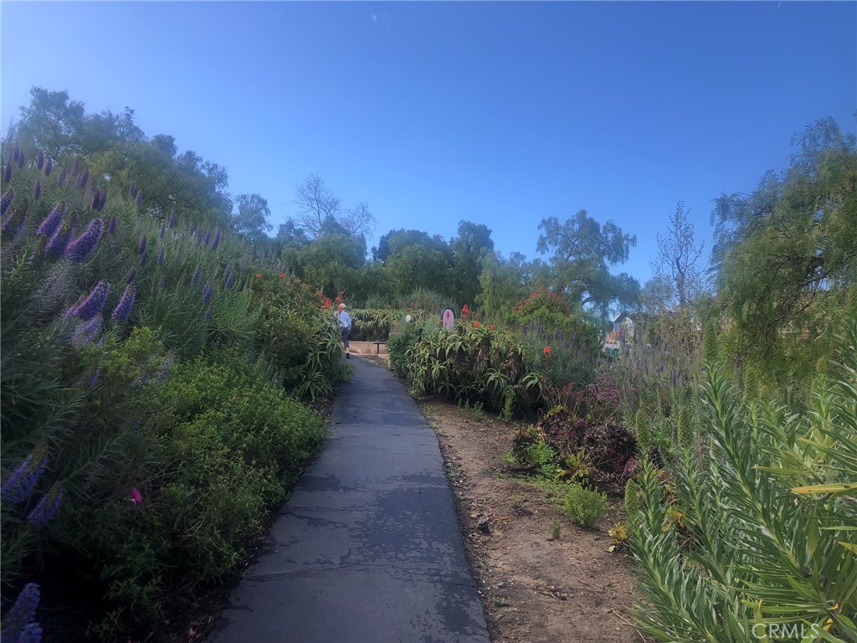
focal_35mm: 28
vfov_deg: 49.7
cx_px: 428
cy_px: 322
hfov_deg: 63.4
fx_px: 693
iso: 20
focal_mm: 3.99
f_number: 1.8
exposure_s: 1/941
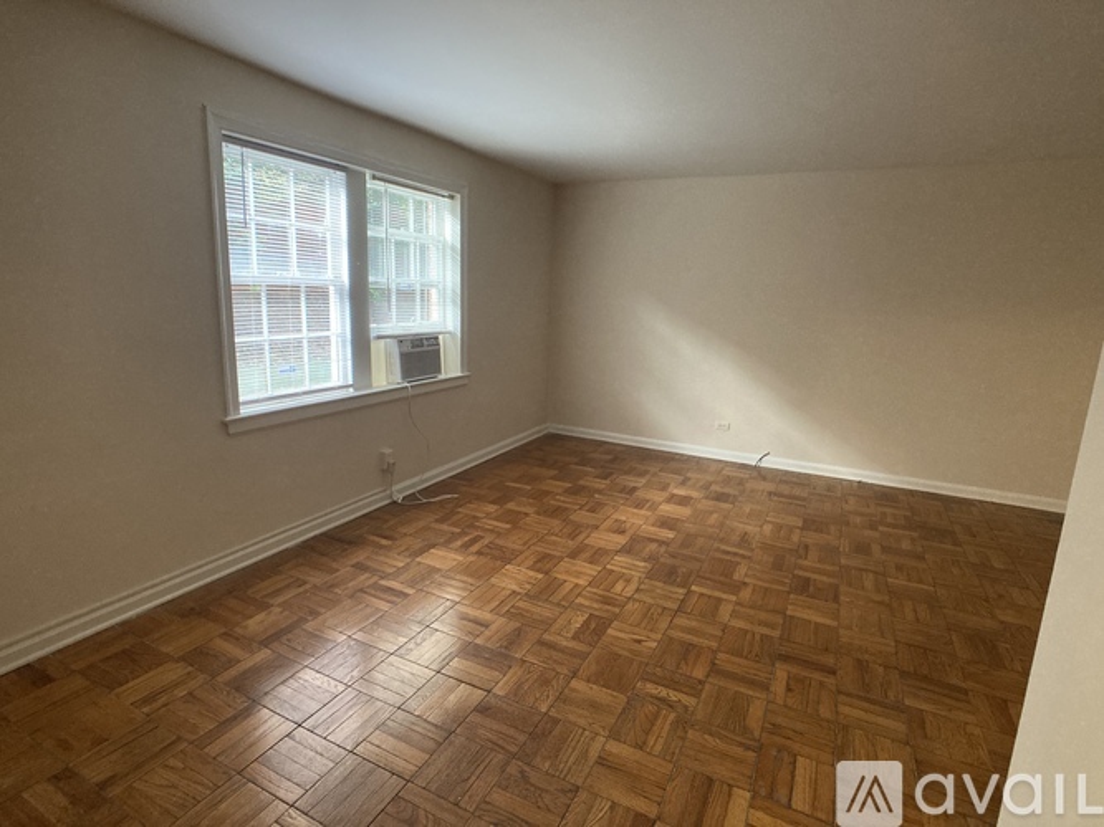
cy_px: 414
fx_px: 893
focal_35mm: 28
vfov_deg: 49.7
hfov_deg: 63.5
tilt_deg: -10.8
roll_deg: -1.2
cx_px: 552
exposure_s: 1/48
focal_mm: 3.99
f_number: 1.8
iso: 320
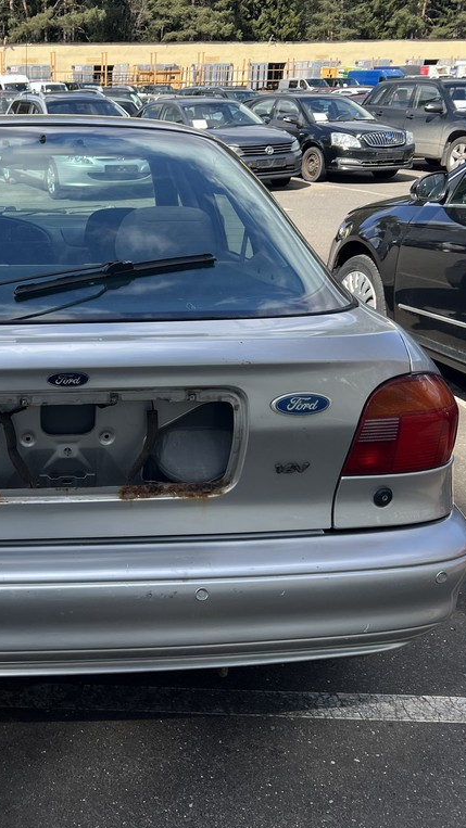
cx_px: 47
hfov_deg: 29.9
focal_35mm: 38
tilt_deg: -20.2
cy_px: 416
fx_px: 835
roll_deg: +1.6
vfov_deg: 52.8
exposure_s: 1/1698
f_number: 1.5
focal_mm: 5.7
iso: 50
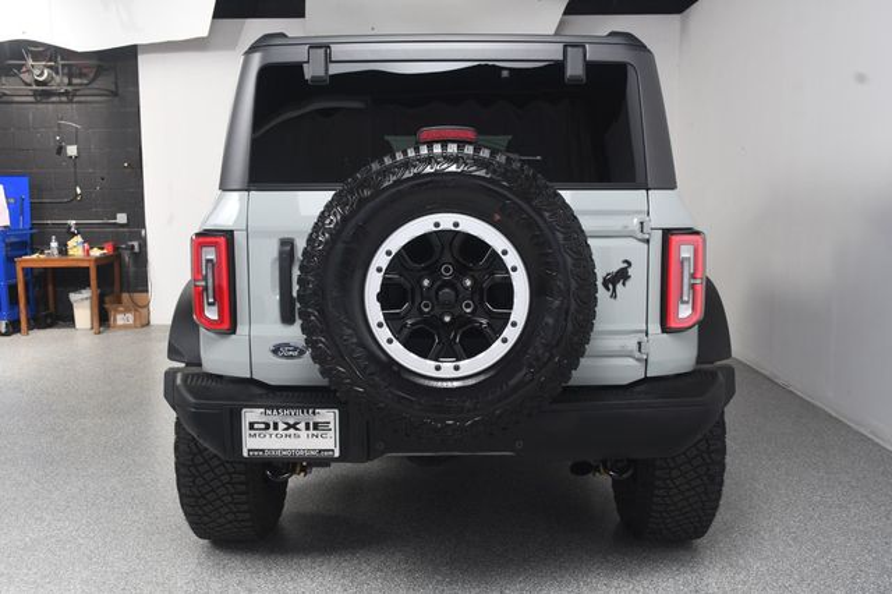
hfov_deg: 53.2
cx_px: 446
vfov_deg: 36.8
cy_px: 297
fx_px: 892
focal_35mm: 36
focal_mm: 24
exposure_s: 1/160
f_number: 9
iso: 100
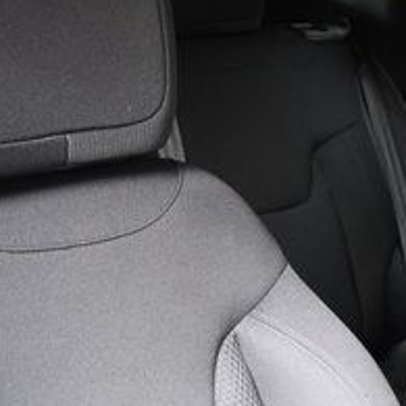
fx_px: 1221
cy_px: 226
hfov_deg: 18.7
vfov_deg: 18.9
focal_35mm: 92
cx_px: 308
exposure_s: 1/125
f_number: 3.8
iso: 1600
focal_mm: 22
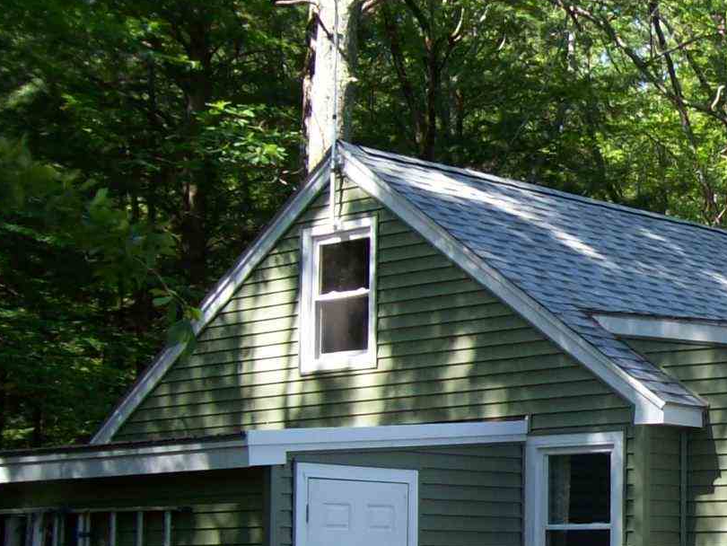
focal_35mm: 91
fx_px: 1912
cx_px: 865
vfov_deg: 16.2
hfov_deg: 20.2
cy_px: 398
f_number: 2.7
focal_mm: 6
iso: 80
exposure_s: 1/234
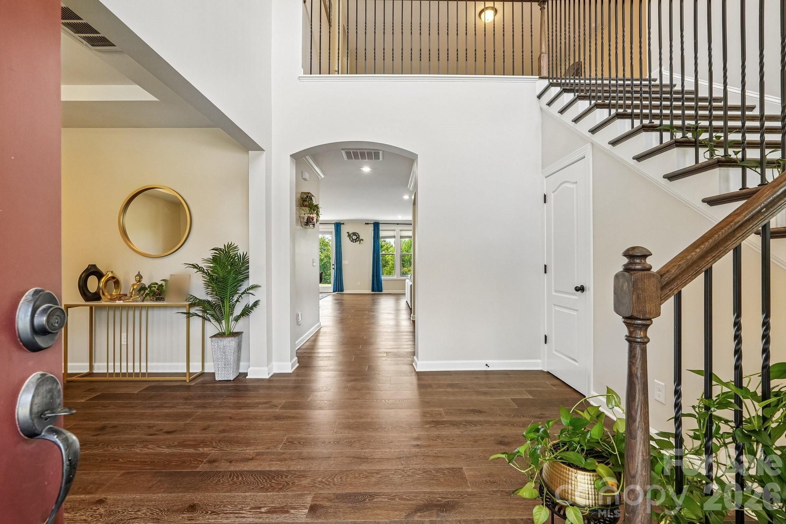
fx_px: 327
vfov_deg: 77.3
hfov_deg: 100.4
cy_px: 262
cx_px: 393
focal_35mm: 15
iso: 400
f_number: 8
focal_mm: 10
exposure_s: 1/10
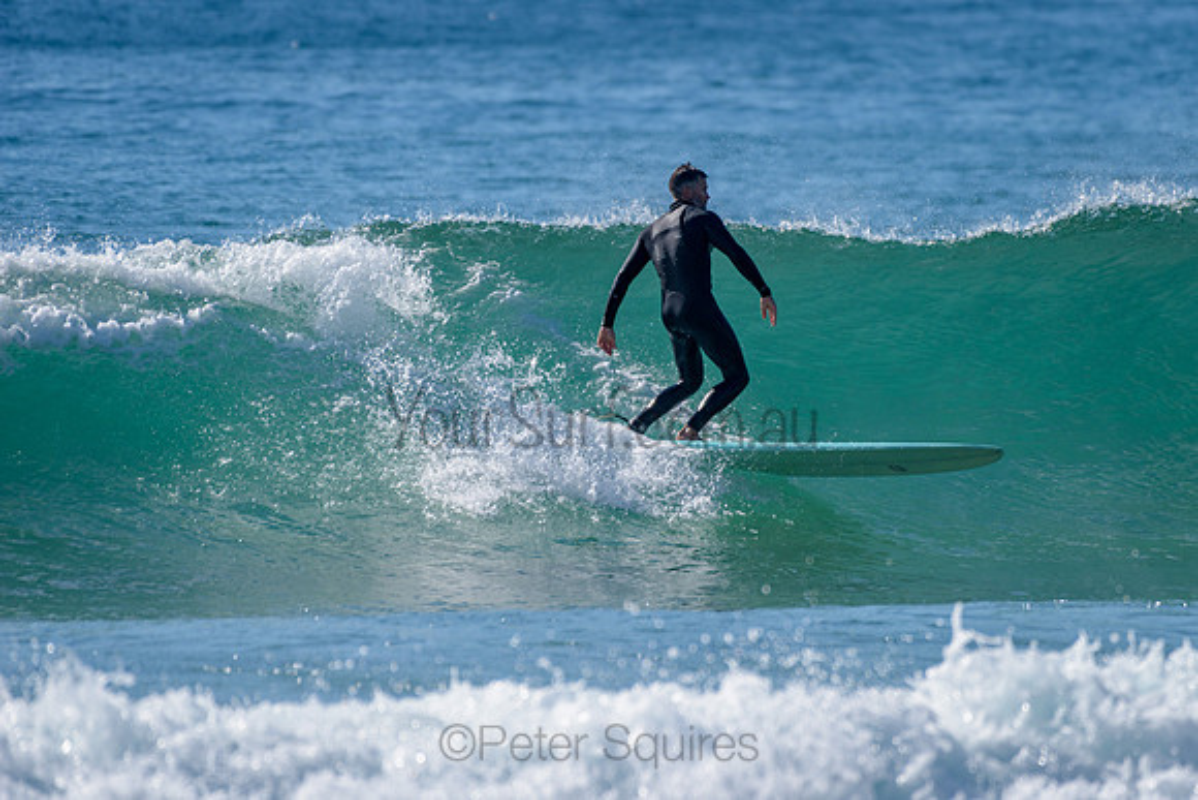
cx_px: 734
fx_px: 20398
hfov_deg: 3.4
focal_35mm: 613
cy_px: 331
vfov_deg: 2.2
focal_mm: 500
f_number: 5.6
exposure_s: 1/2000
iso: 125
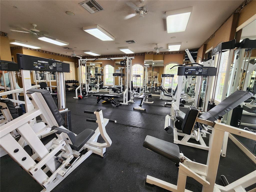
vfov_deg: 89.9
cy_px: 96
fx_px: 96
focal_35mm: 13
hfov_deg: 106.2
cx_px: 128
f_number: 2.2
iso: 200
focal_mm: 2.2
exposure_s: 1/60
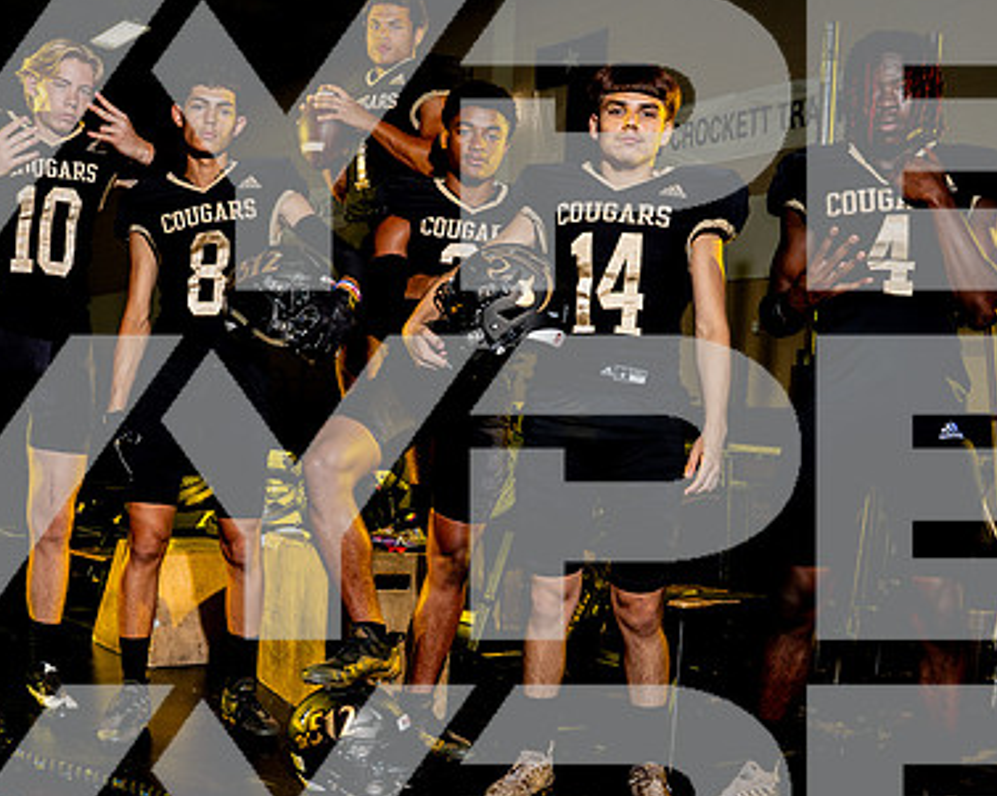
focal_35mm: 37
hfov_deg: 48.5
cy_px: 489
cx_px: 353
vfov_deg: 39.9
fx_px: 1091
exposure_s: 1/250
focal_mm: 22
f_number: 8
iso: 640
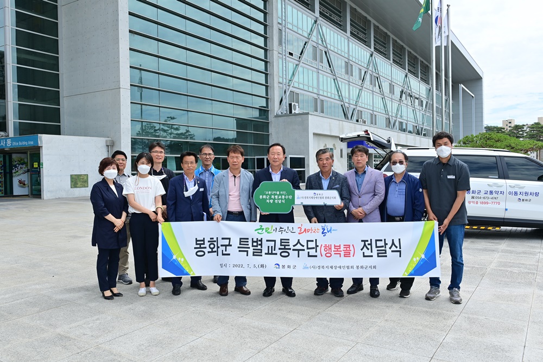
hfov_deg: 60.3
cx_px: 272
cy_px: 181
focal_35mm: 31
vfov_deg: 42.3
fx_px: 468
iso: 250
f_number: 9
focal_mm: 31
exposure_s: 1/250
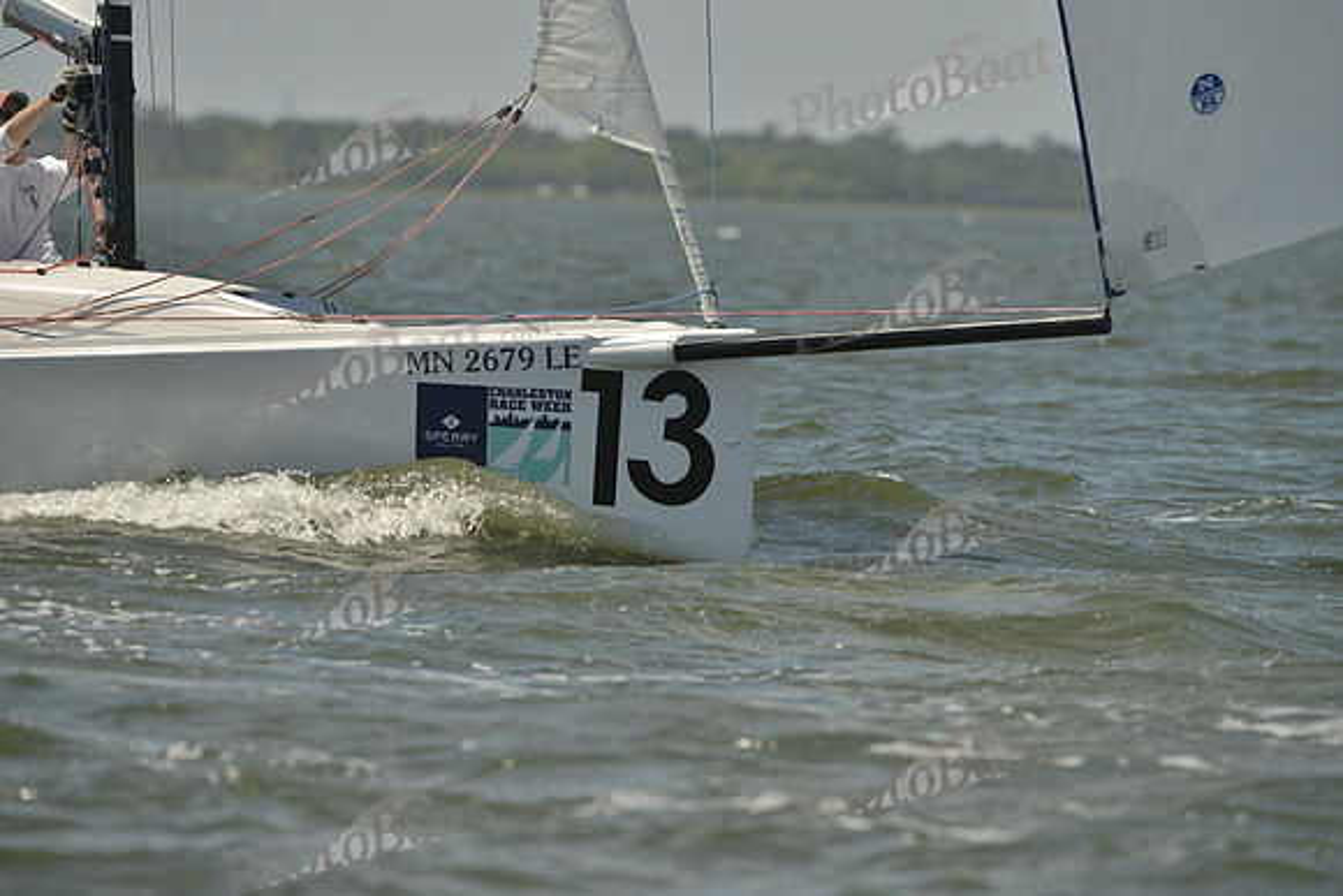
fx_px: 14925
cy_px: 448
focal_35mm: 400
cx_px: 672
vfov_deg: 3.4
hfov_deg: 5.2
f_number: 8
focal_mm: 400
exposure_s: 1/1600
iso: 280
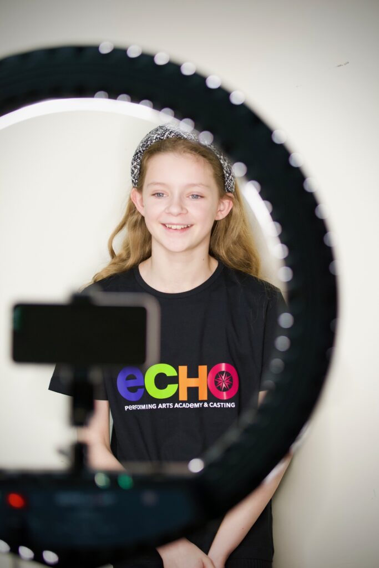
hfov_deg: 14.0
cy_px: 284
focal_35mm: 98
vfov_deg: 20.9
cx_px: 190
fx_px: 1539
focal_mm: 65
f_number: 2
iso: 1250
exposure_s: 1/500
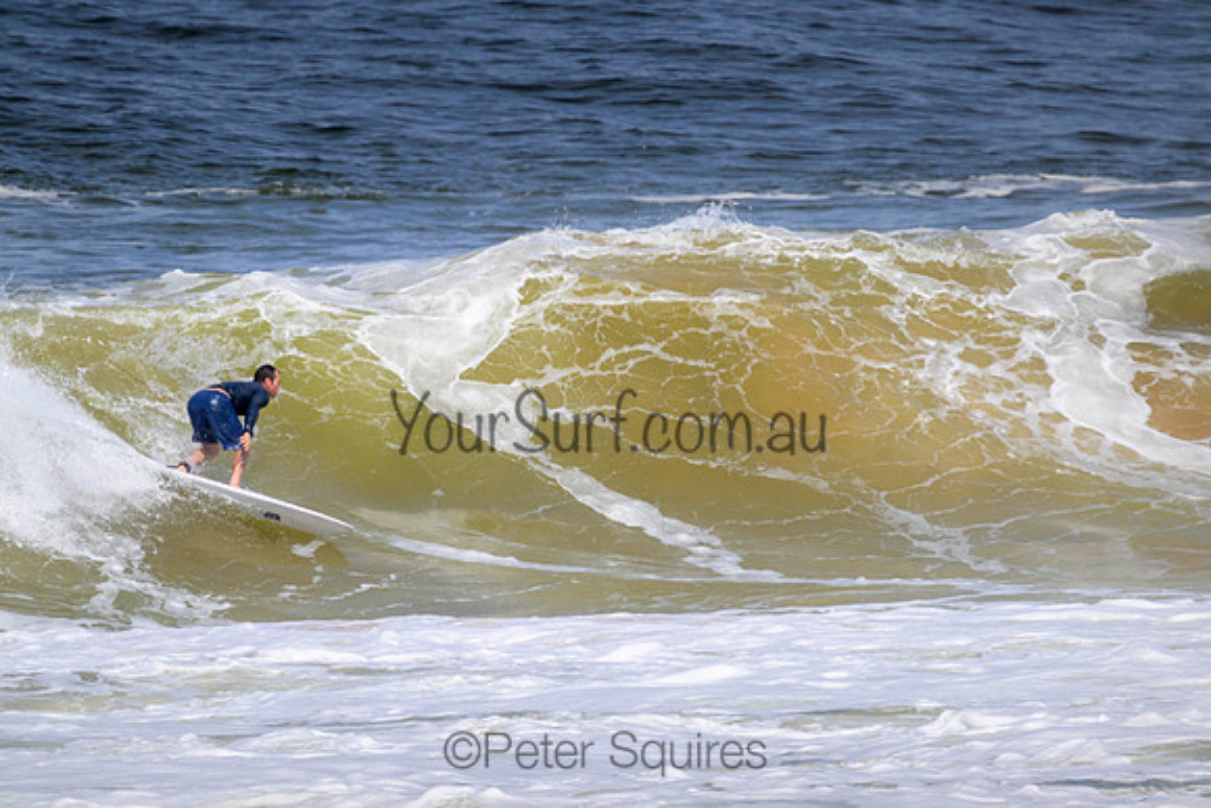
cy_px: 404
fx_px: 26916
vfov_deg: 1.7
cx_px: 606
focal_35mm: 800
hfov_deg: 2.6
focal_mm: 800
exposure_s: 1/2000
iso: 560
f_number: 11
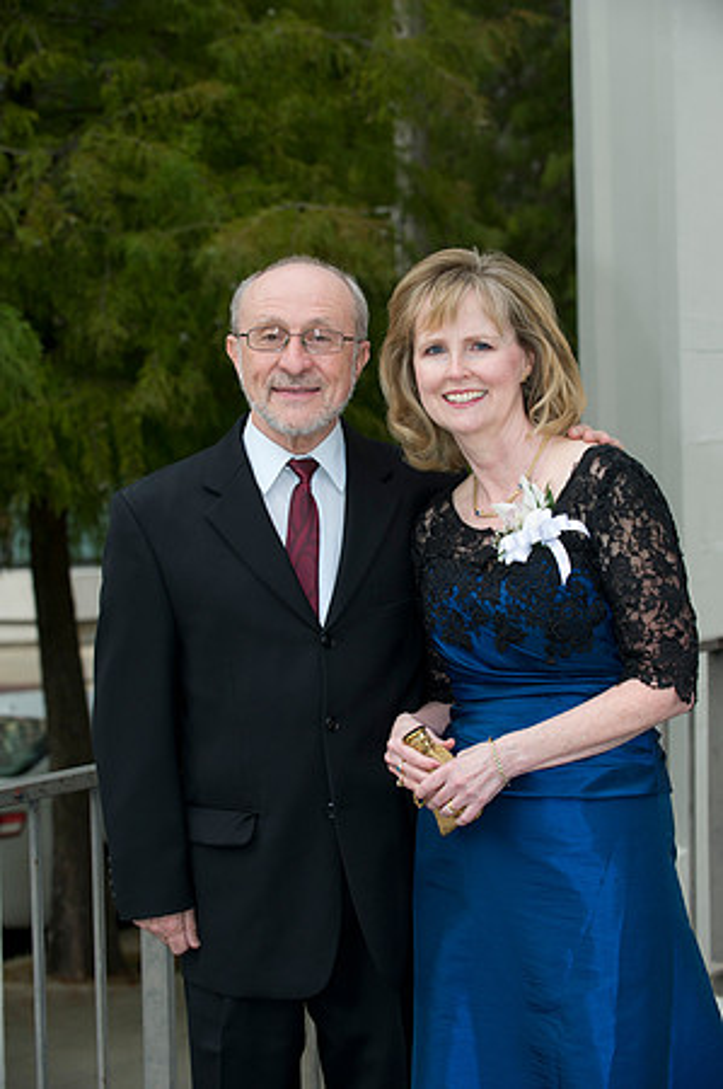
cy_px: 544
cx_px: 362
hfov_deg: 16.6
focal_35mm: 82
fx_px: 2476
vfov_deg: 24.8
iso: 400
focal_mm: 82
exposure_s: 1/125
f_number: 5
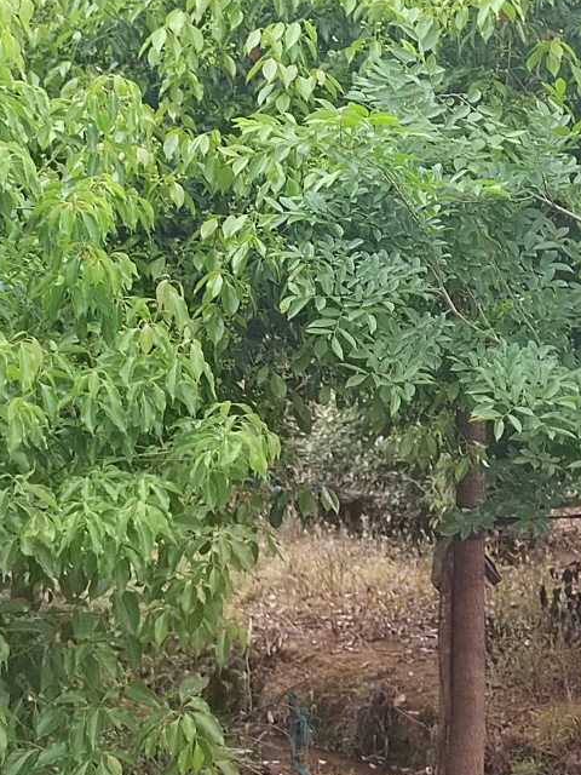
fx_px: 1678
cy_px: 267
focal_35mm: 75
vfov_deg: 25.9
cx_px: 397
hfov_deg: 19.6
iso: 994
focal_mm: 5.52
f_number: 1.9
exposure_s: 1/100
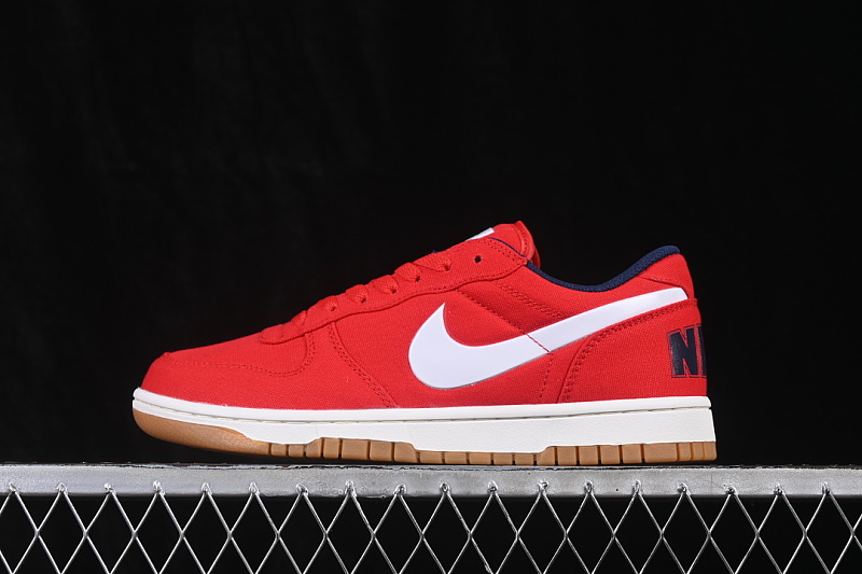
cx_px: 431
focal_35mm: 75
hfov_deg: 27.0
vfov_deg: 18.2
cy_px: 287
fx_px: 1795
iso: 160
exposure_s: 1/80
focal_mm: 50
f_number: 8
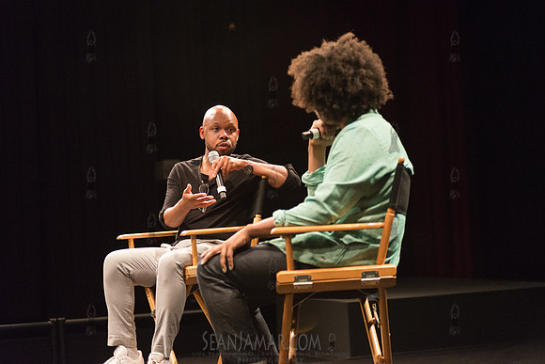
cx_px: 272
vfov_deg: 13.7
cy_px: 182
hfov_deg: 20.4
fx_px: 1514
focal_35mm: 100
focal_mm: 100
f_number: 2.8
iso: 4000
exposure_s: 1/200
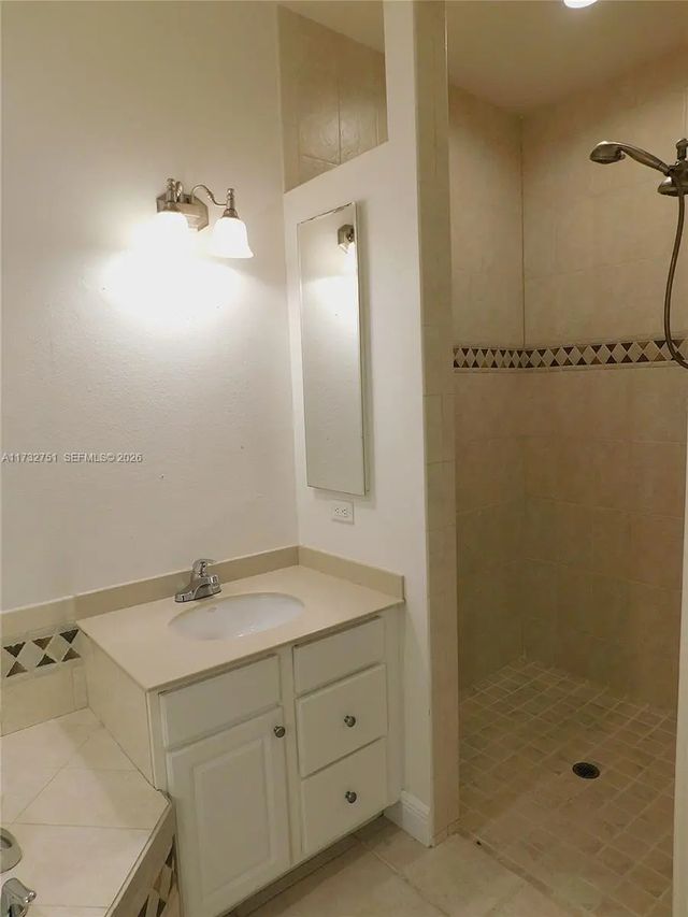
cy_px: 458
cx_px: 344
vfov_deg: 73.9
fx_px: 609
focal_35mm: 23
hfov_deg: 58.9
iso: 125
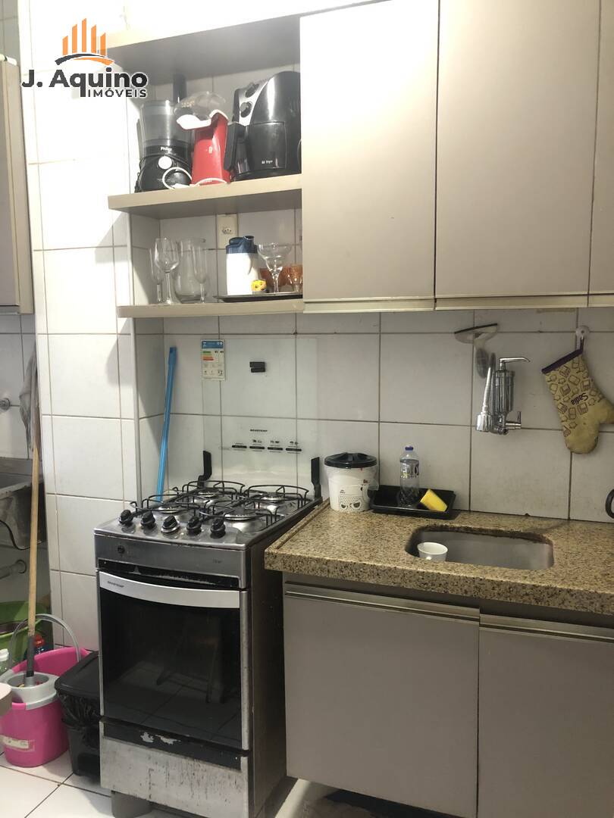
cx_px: 307
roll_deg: +1.4
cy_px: 409
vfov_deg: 63.4
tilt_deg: -5.6
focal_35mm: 28
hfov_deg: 49.7
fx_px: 662
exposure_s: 1/6
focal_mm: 4
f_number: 1.8
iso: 80
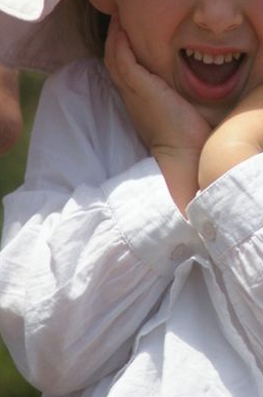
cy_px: 124
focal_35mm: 698
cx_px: 268
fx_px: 7669
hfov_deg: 2.0
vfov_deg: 3.0
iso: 800
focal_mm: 200
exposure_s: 1/1500
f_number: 11
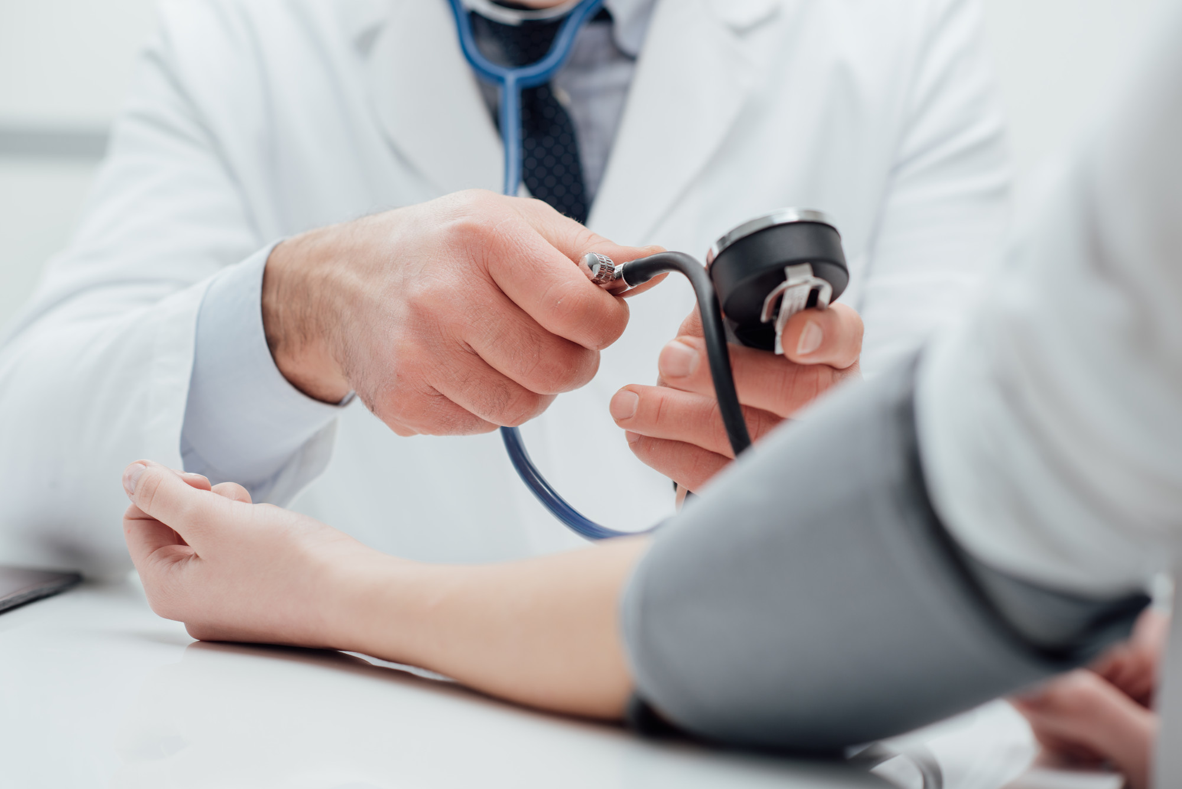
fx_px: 2792
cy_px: 394
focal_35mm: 85
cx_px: 591
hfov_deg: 23.9
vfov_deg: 16.1
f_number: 3.5
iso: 100
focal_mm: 85
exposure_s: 1/125
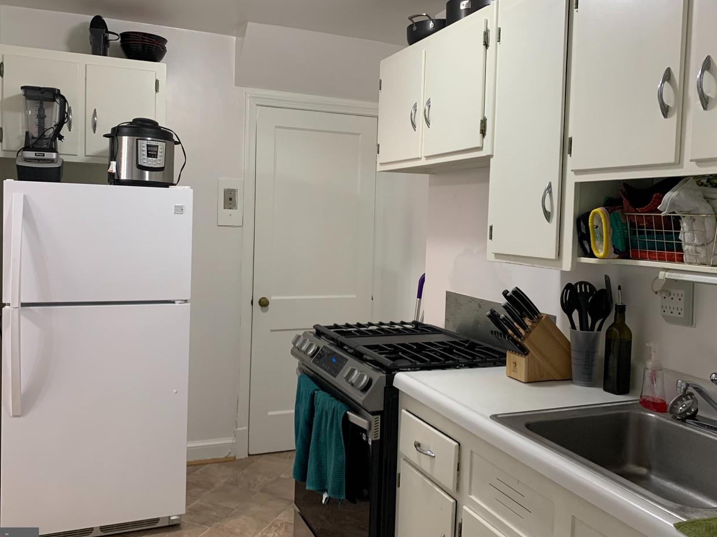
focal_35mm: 30
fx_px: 621
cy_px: 251
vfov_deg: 46.8
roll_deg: -1.7
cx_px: 352
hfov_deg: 60.0
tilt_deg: -5.8
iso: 100
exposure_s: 1/60
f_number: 1.8
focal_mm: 4.25
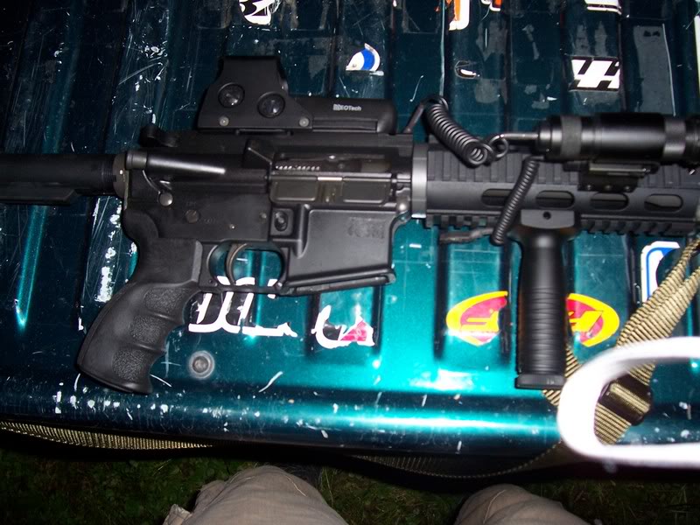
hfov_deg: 54.0
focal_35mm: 34
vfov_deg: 41.8
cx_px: 350
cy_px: 262
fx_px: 688
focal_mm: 5.6
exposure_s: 1/60
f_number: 2.7
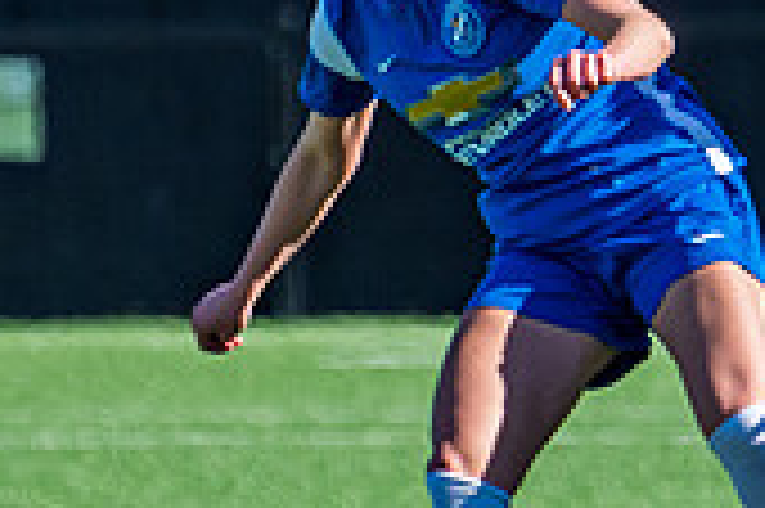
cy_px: 603
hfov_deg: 1.8
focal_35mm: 1139
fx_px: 24180
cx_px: 465
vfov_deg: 1.2
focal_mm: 210
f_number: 5
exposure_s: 1/1600
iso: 400
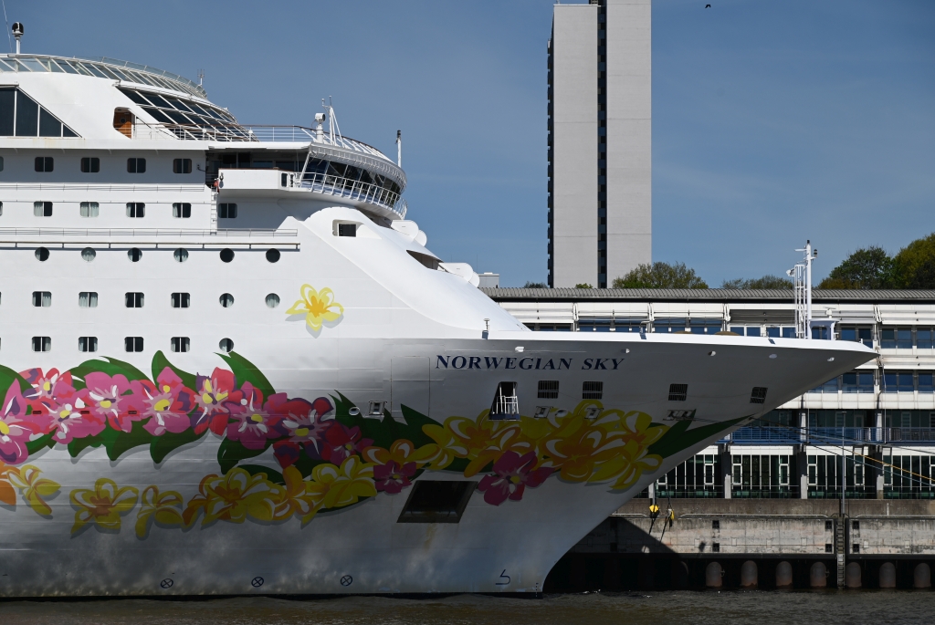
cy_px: 312
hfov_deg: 20.4
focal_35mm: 100
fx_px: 2600
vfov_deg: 13.7
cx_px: 468
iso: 100
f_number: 7.1
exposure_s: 1/800
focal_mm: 100
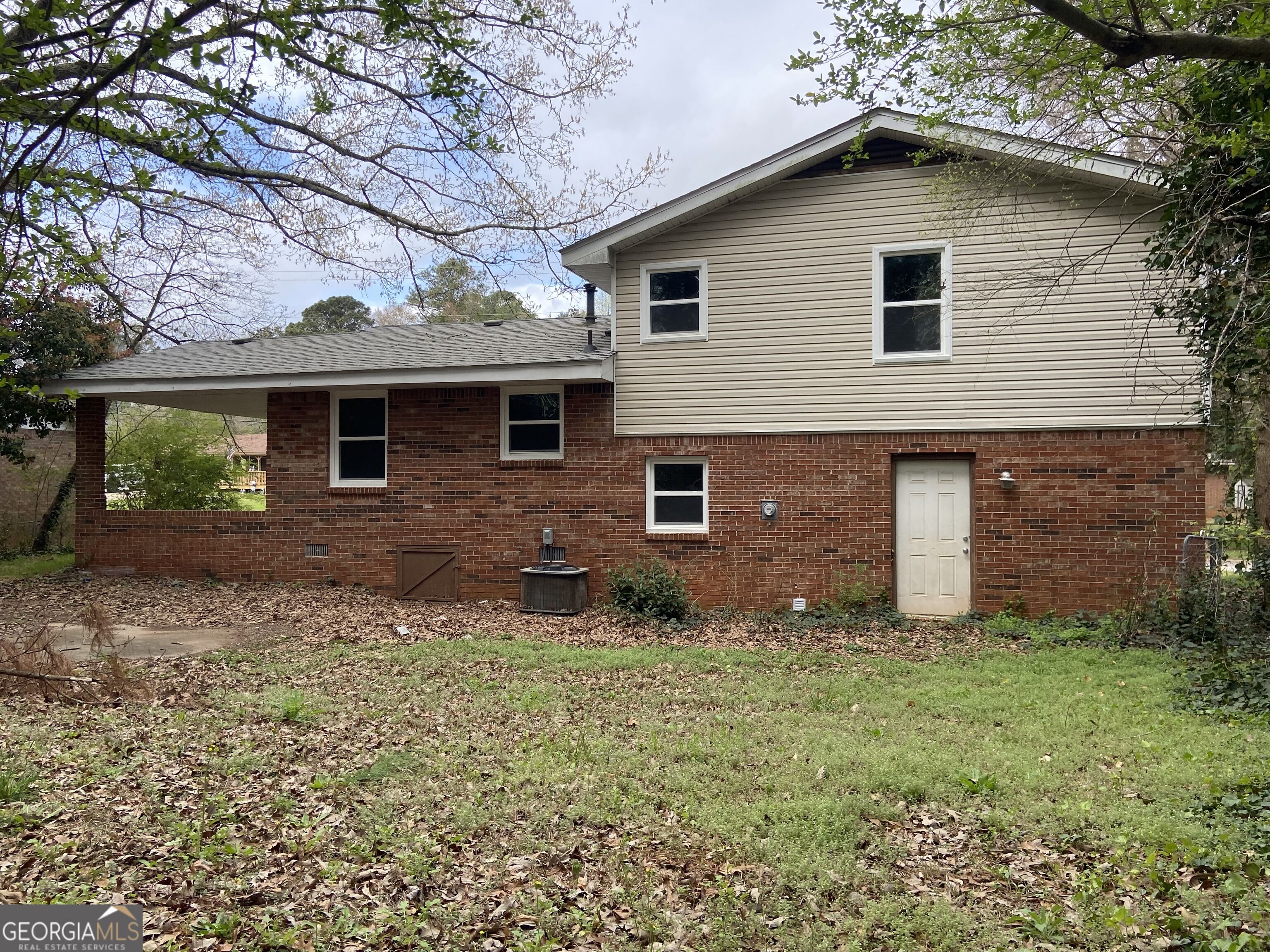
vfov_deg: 53.1
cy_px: 476
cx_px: 635
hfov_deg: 67.3
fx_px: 954
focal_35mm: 26
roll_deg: -0.6
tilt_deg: +1.5
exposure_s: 1/762
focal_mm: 4.25
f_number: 1.8
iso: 32
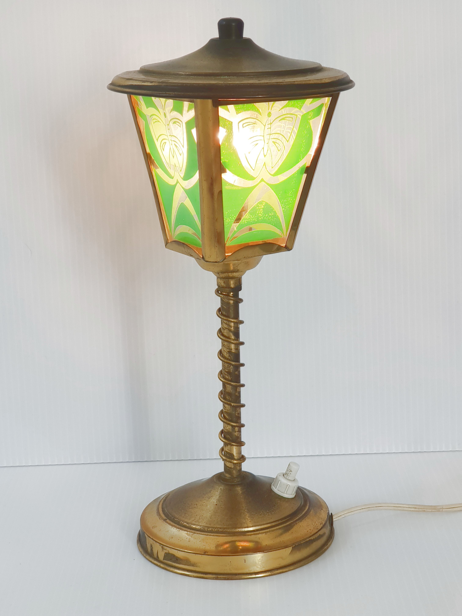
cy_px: 308
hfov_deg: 28.0
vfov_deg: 36.8
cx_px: 231
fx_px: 925
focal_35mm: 52
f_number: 2.4
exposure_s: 1/50
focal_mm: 6
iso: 32
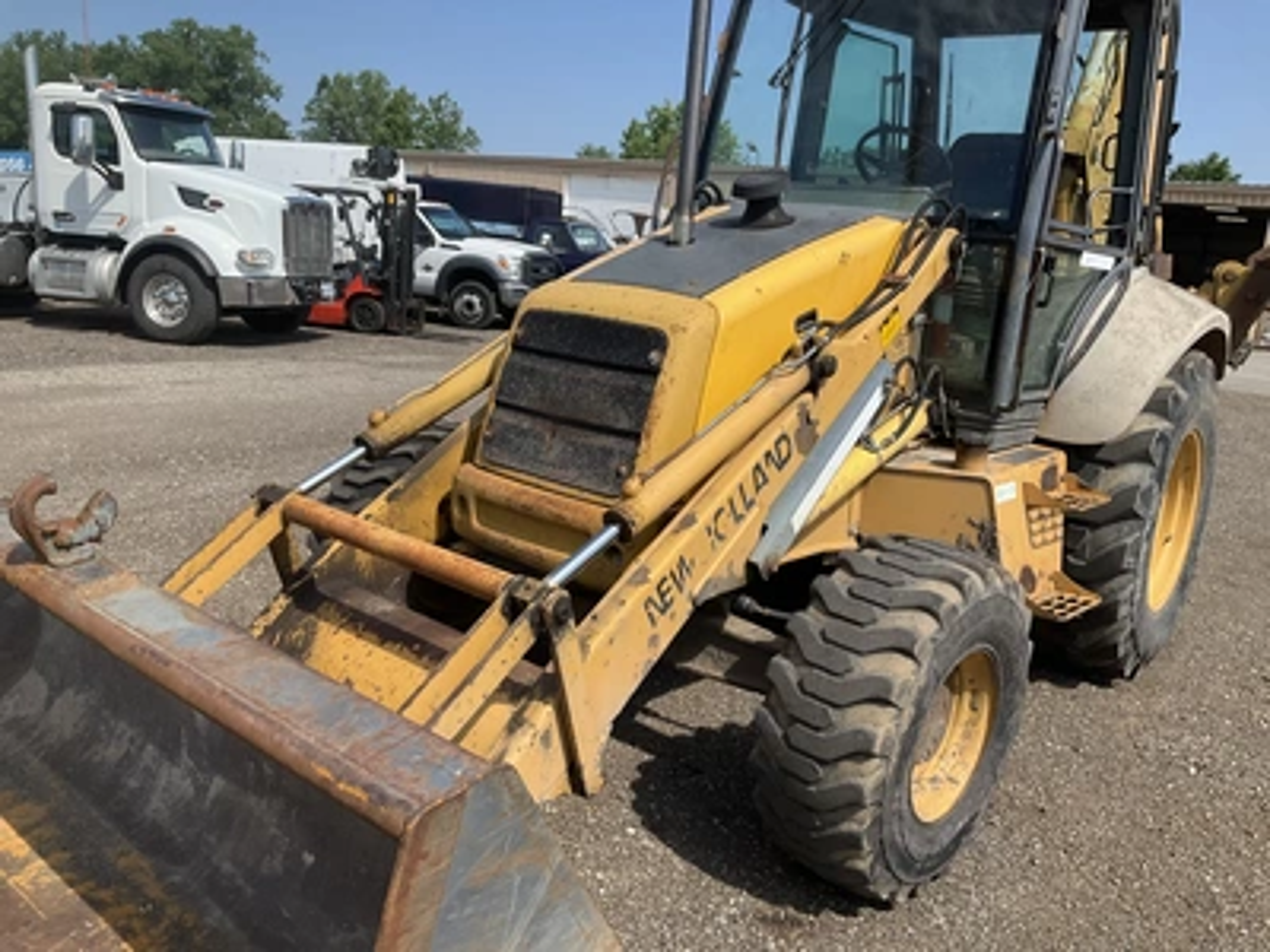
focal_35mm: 29
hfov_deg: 61.7
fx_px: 1064
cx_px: 635
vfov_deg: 48.2
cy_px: 476
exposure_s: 1/1577
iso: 25
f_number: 1.8
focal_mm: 3
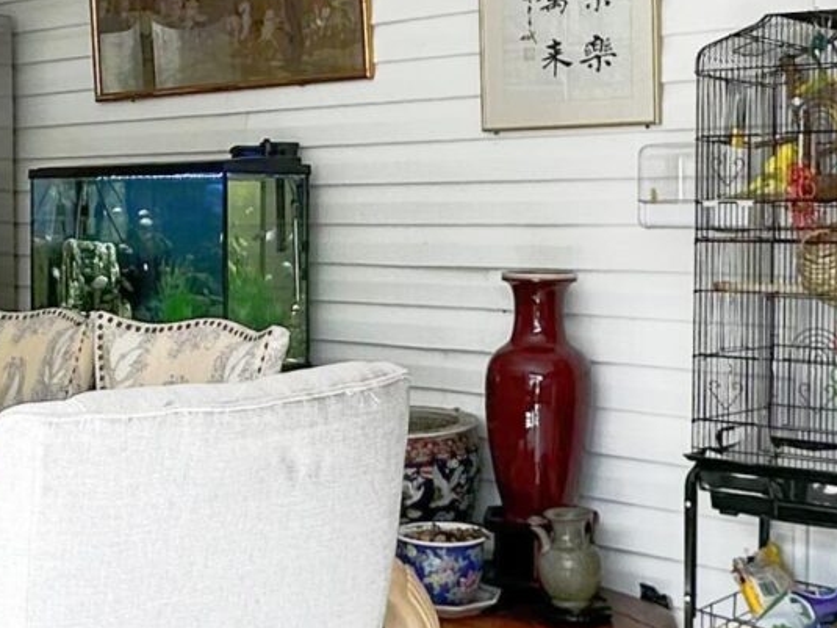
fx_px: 1620
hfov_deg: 28.6
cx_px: 228
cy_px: 230
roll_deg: -1.0
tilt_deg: -0.7
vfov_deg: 21.9
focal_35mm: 67
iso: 40
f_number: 2.2
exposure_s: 1/129
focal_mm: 2.22
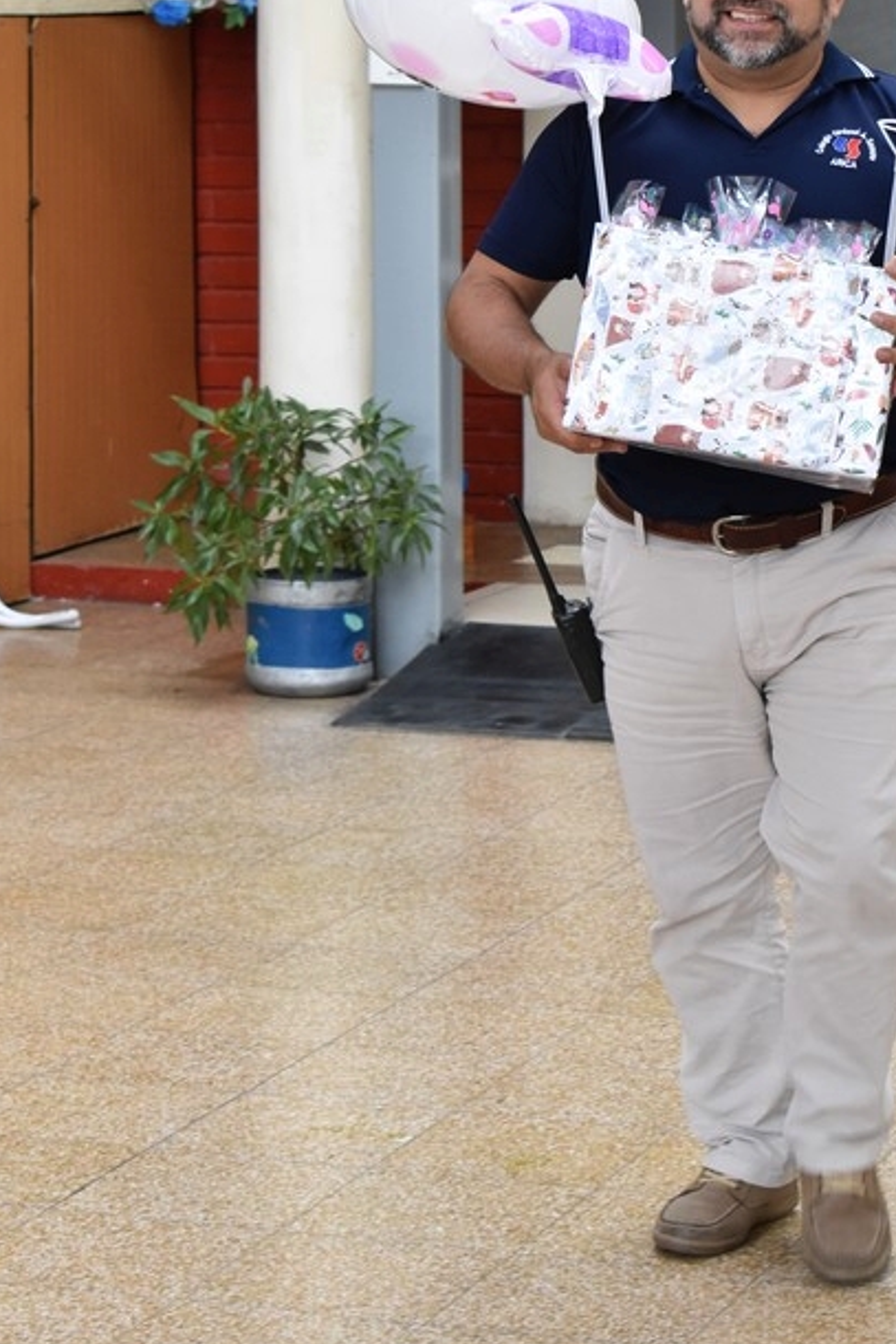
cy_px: 500
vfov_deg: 17.3
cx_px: 657
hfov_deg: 11.6
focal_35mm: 118
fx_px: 4402
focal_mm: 48
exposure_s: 1/100
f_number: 8
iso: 1250
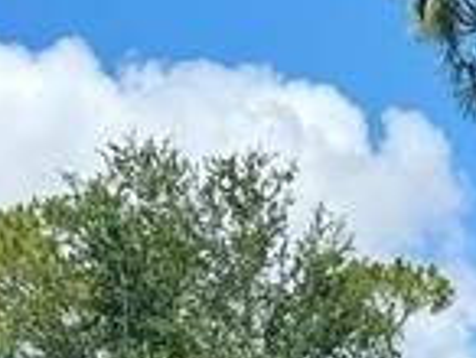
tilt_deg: -1.9
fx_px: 2314
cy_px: 905
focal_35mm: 168
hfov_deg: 11.4
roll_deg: -0.1
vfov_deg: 8.1
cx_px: 642
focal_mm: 6.76
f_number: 1.78
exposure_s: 1/4167
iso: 80
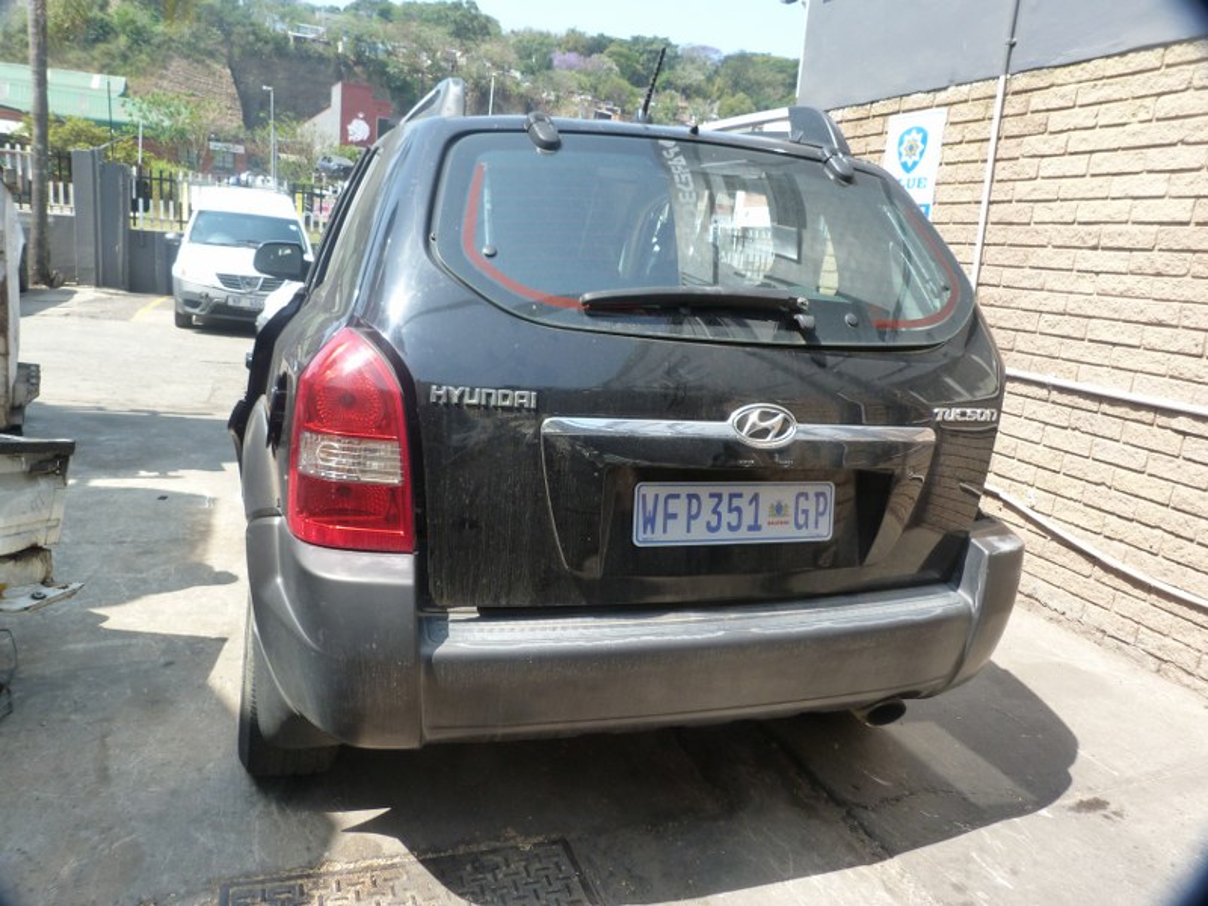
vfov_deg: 54.9
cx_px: 604
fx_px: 872
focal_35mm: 25
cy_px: 453
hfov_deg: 69.4
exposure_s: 1/160
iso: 125
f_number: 4
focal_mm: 4.5
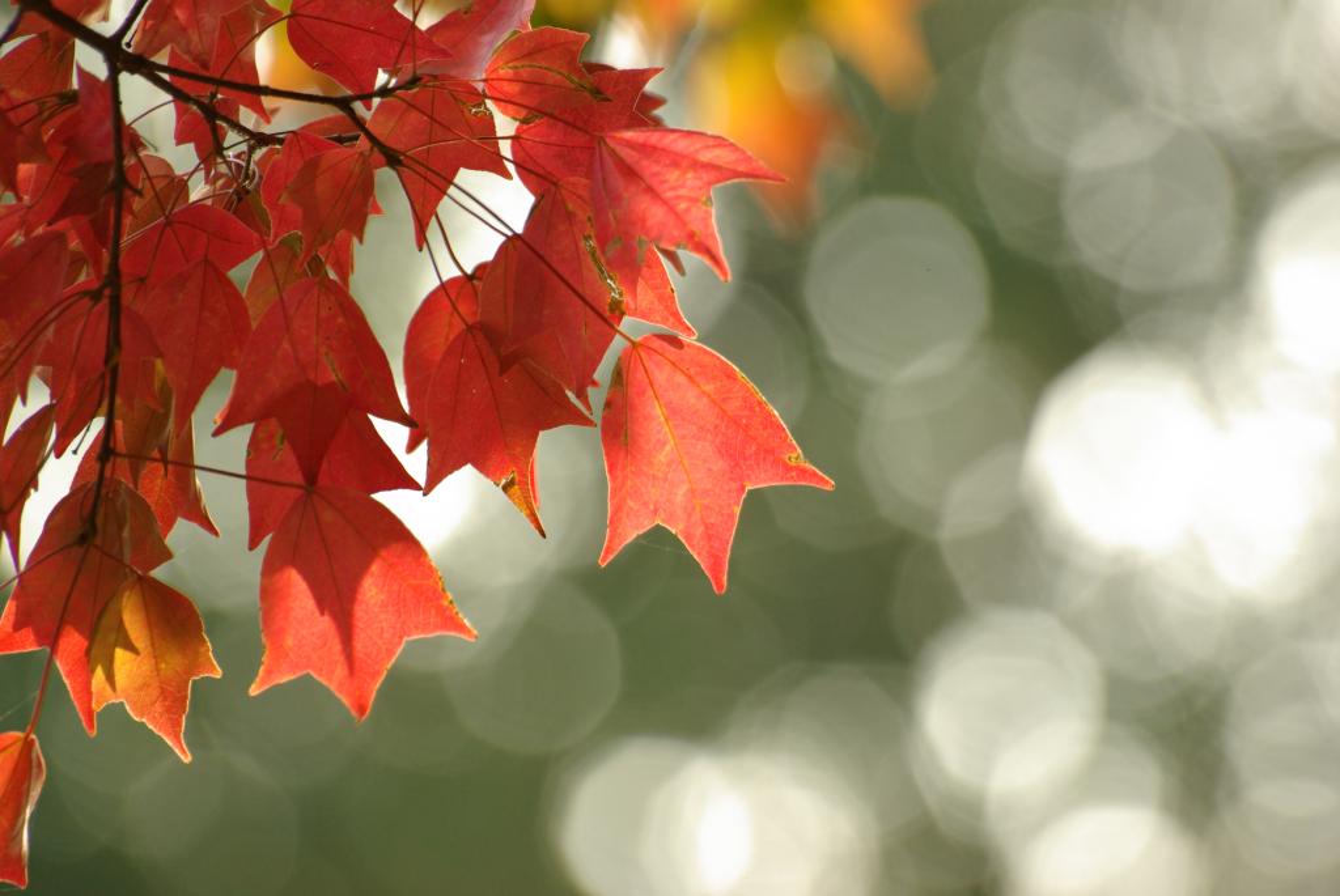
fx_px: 16766
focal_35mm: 450
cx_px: 670
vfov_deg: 3.1
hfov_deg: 4.6
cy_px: 448
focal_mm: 300
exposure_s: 1/200
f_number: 9
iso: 320
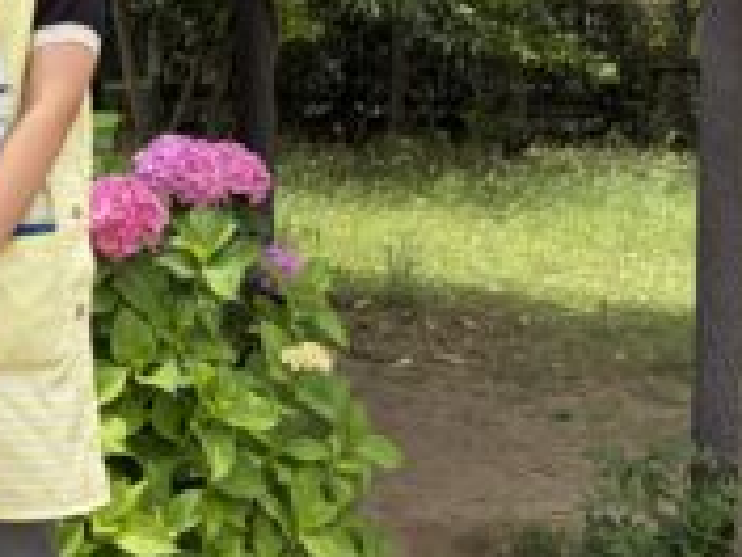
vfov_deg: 18.0
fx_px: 1693
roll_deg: -0.1
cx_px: 131
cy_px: -46
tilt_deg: +2.1
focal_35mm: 79
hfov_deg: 24.3
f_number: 1.6
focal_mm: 5.96
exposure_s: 1/2208
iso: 64
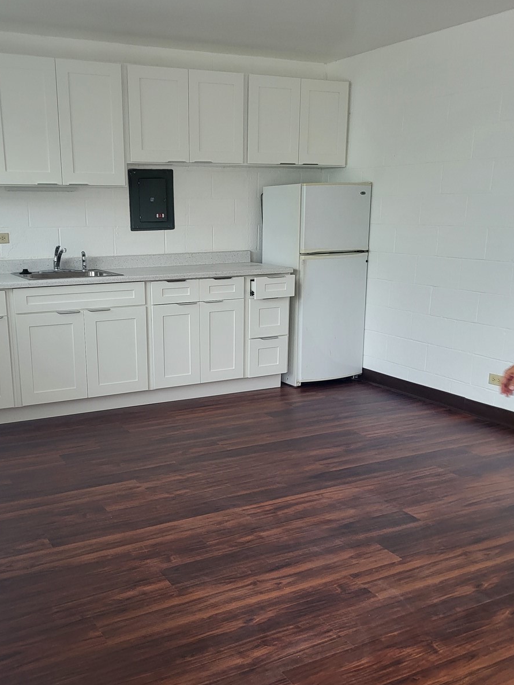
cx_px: 190
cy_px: 400
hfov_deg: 40.4
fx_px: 693
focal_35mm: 35
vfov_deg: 52.4
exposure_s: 1/120
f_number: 1.8
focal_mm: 5.4
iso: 250
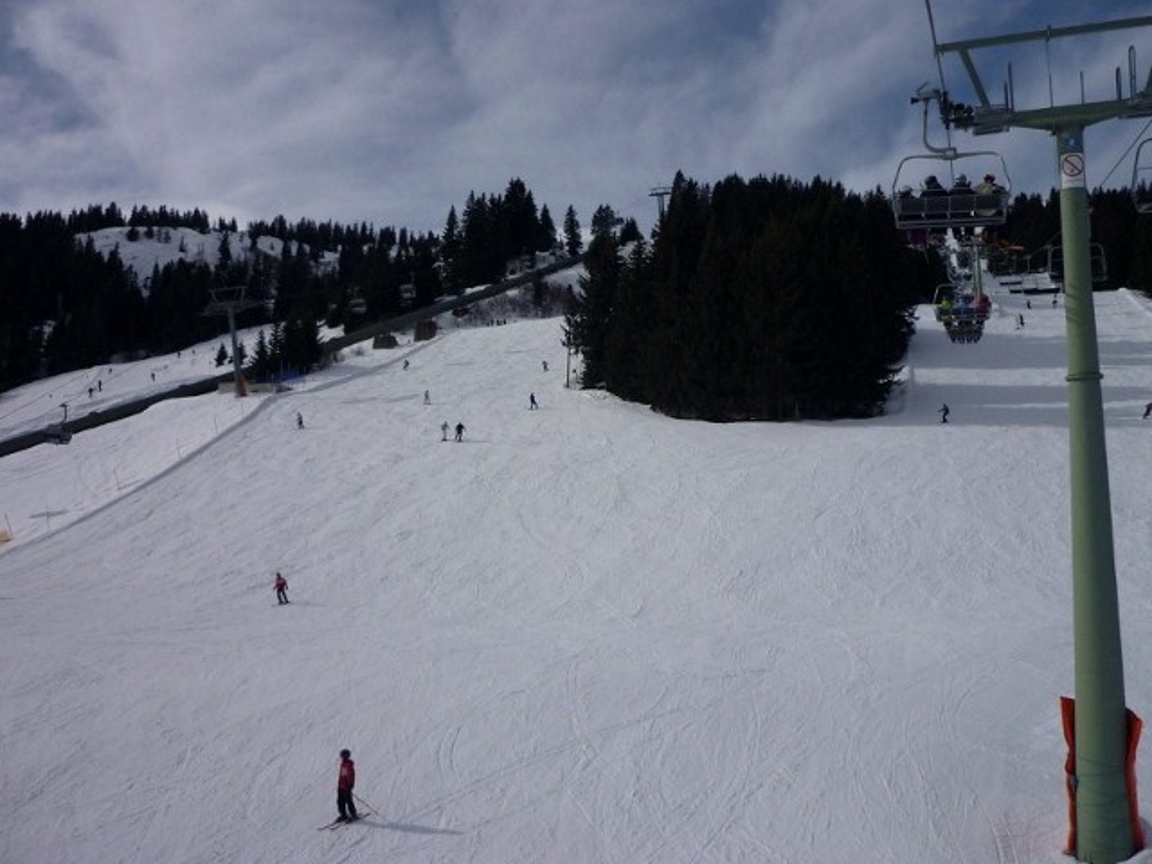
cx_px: 576
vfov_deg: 42.9
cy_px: 432
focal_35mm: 33
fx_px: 1098
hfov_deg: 55.4
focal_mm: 5.5
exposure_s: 1/640
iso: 80
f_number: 8
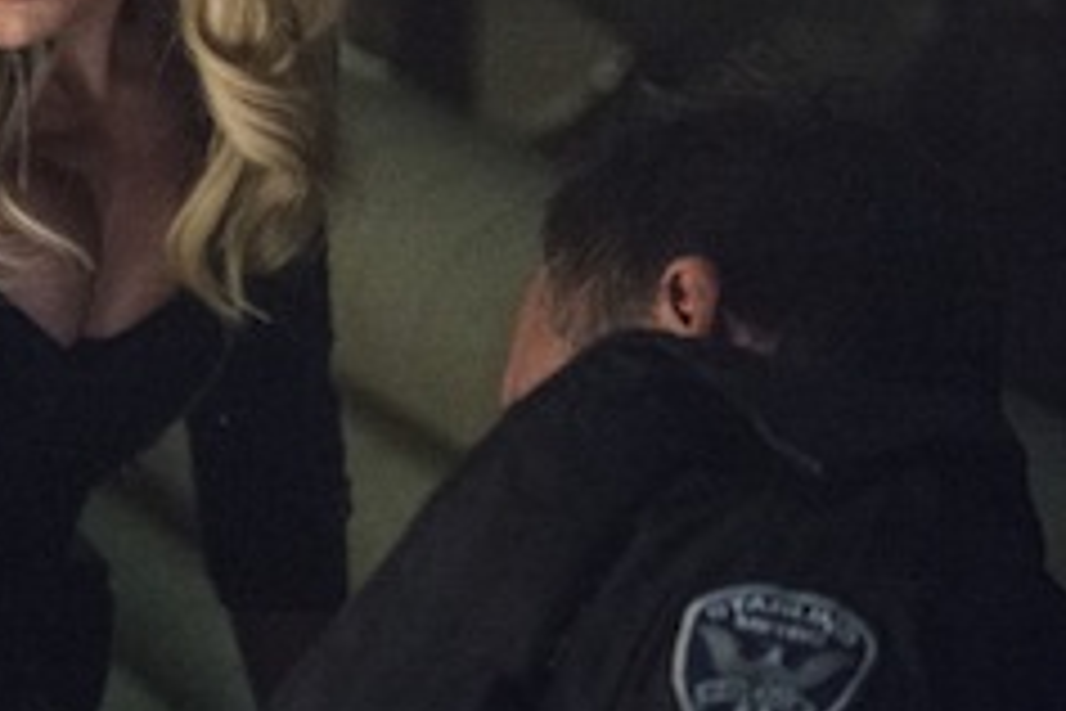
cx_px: -76
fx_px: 6869
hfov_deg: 8.8
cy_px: 252
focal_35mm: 232
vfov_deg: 5.9
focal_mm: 102
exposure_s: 1/200
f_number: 2.8
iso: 10000
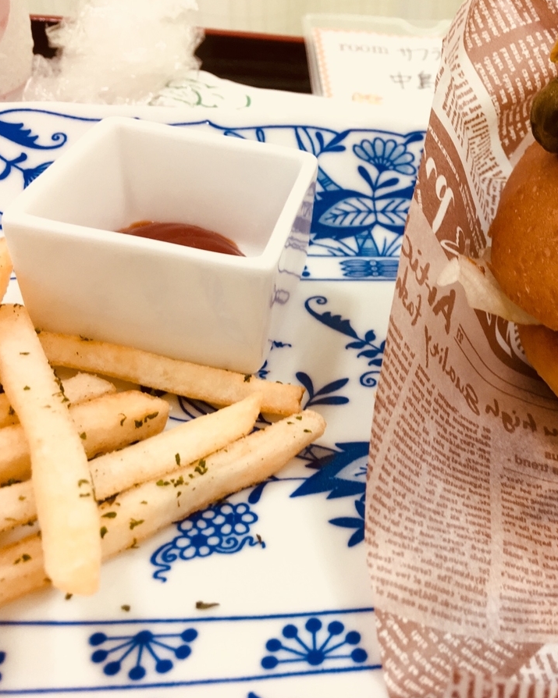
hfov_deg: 37.9
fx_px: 785
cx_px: 436
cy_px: 349
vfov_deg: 47.9
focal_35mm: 38
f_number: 2.2
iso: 40
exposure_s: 1/30
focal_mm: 4.15
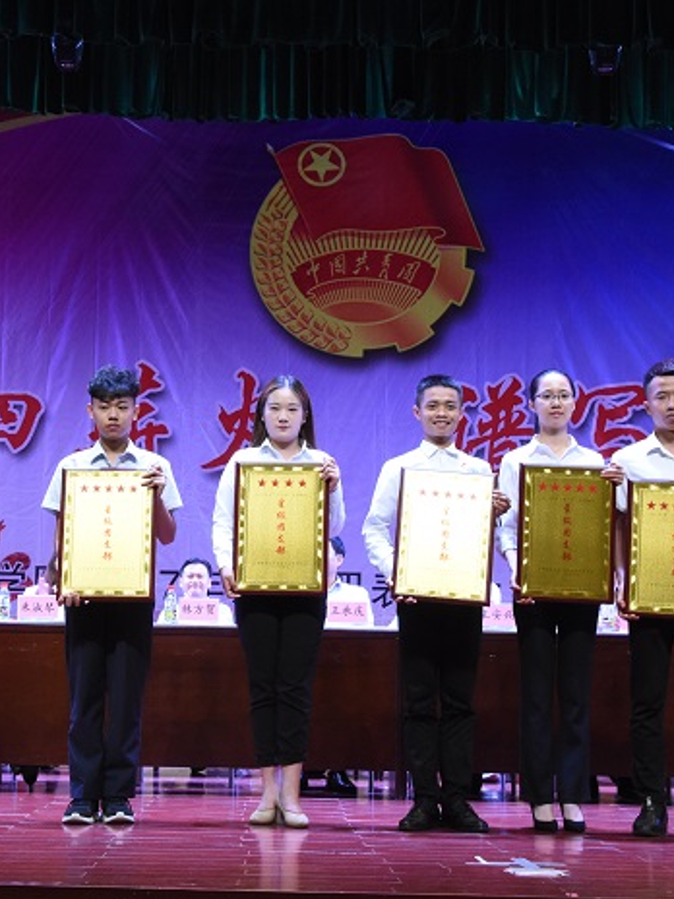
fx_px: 1525
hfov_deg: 24.9
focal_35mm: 59
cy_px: 450
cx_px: 250
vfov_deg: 32.8
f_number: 7.1
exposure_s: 1/60
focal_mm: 27
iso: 2500
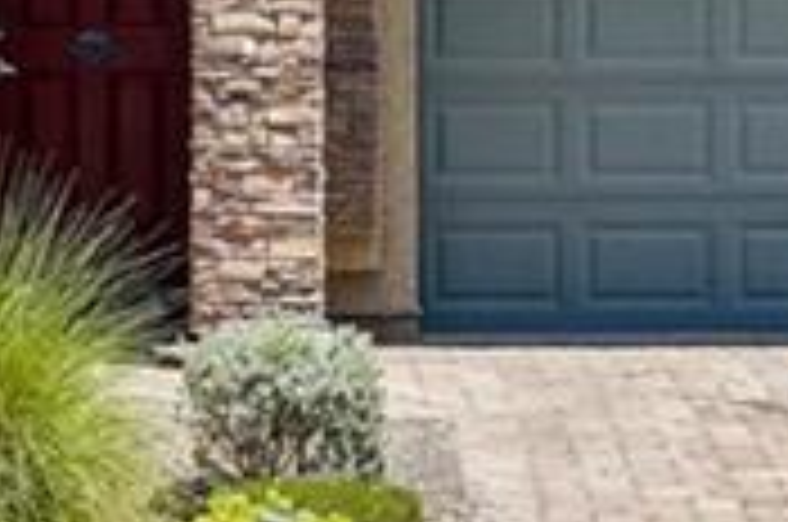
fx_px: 4479
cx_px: 423
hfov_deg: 10.1
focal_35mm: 205
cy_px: -677
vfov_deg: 6.4
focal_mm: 35
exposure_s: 1/160
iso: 100
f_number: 8
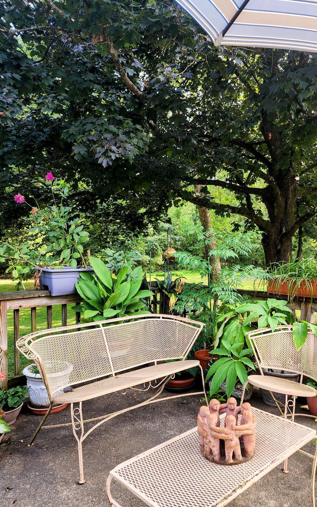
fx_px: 359
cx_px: 198
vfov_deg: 70.4
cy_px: 267
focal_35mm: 26
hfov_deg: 47.2
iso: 40
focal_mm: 6.4
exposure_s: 1/180
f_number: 1.8
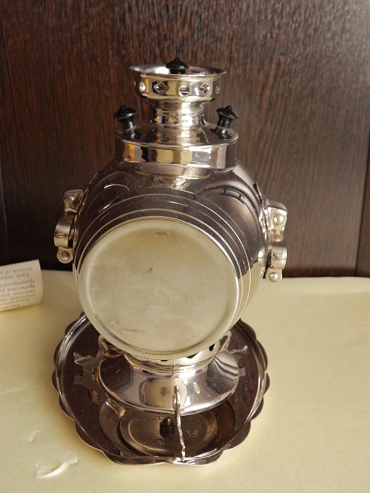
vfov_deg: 43.9
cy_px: 246
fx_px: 613
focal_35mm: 43
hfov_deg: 33.6
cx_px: 185
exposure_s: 1/30
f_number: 3.6
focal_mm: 7.7
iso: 200
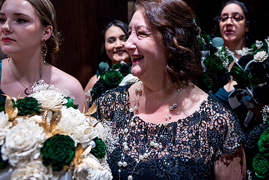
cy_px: 53
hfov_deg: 55.8
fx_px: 254
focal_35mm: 34
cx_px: 139
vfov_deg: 38.3
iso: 1600
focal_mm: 24
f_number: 2.8
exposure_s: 1/160
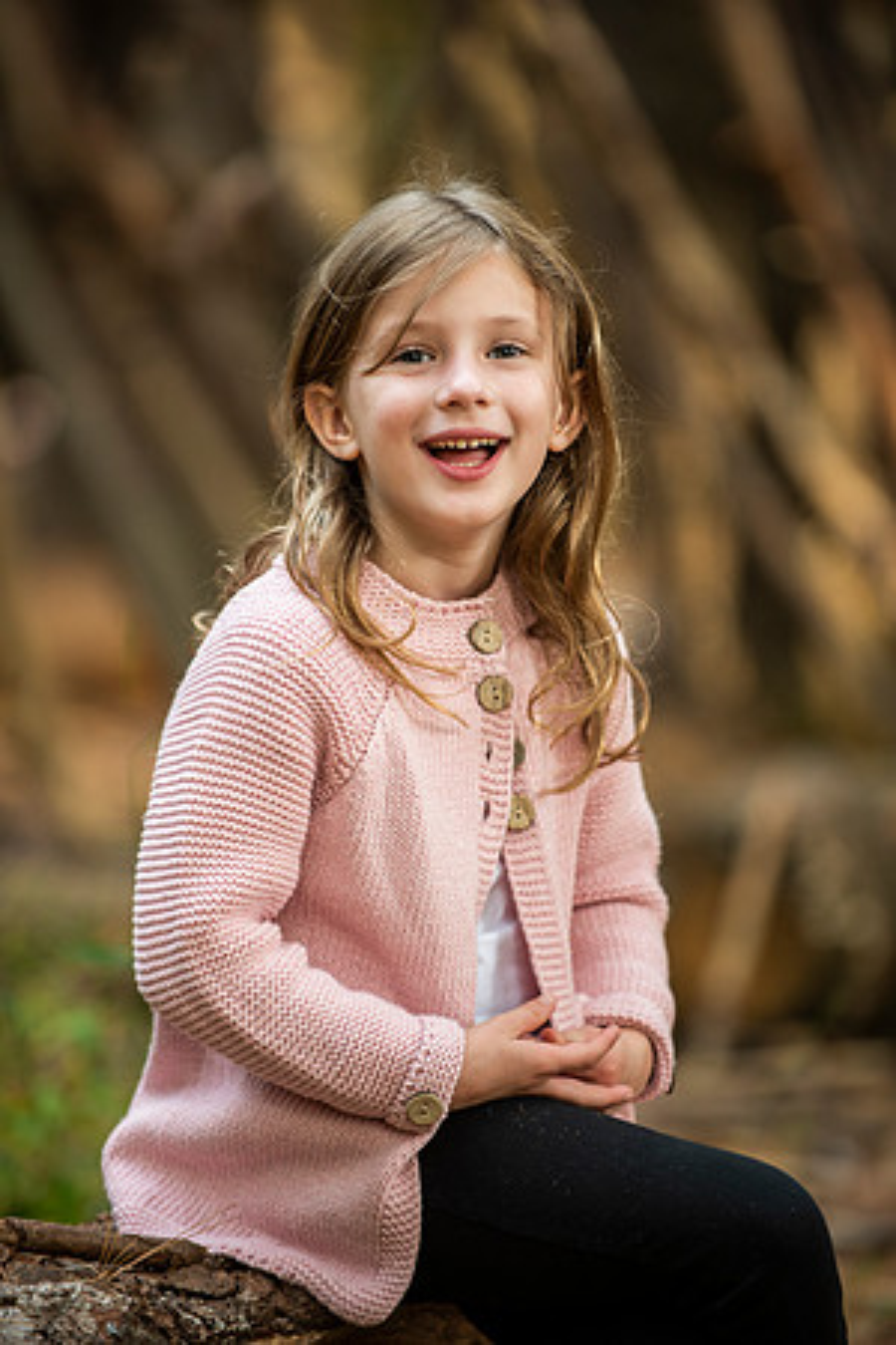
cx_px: 448
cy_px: 672
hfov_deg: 6.9
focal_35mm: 200
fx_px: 7466
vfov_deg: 10.3
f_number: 2.8
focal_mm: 200
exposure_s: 1/60
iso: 250
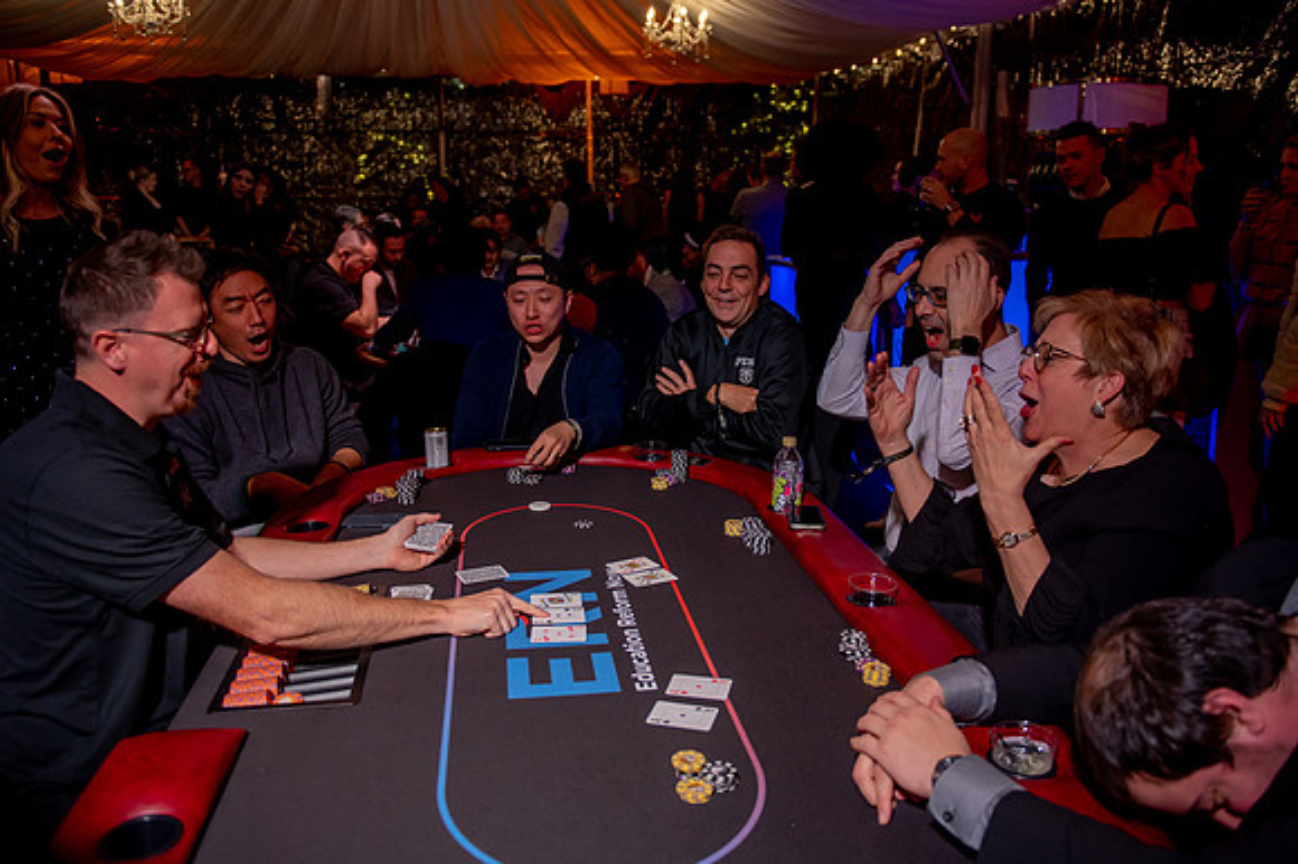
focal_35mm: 29
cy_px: 410
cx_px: 680
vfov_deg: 44.6
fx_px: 1052
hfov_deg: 63.3
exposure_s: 1/500
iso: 1600
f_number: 2.8
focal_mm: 26
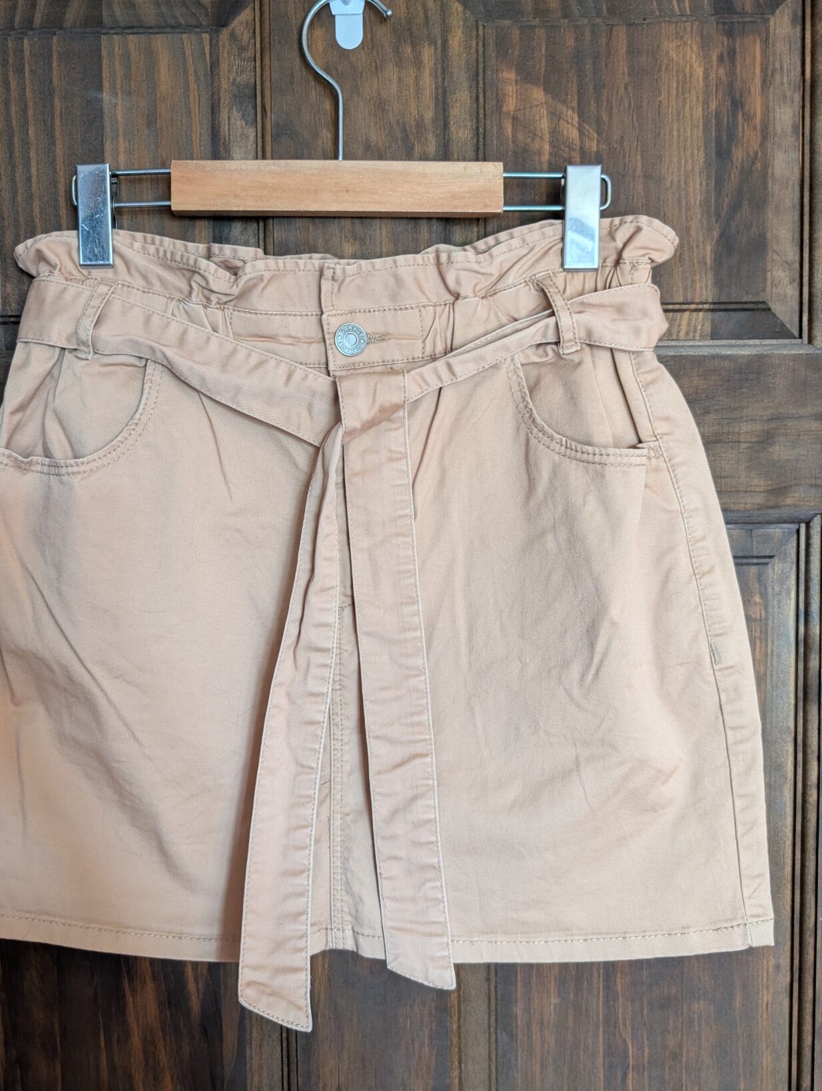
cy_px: 544
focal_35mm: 30
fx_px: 947
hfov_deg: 46.7
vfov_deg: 59.9
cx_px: 343
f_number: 1.68
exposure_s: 1/21.1
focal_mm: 6.9
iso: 24
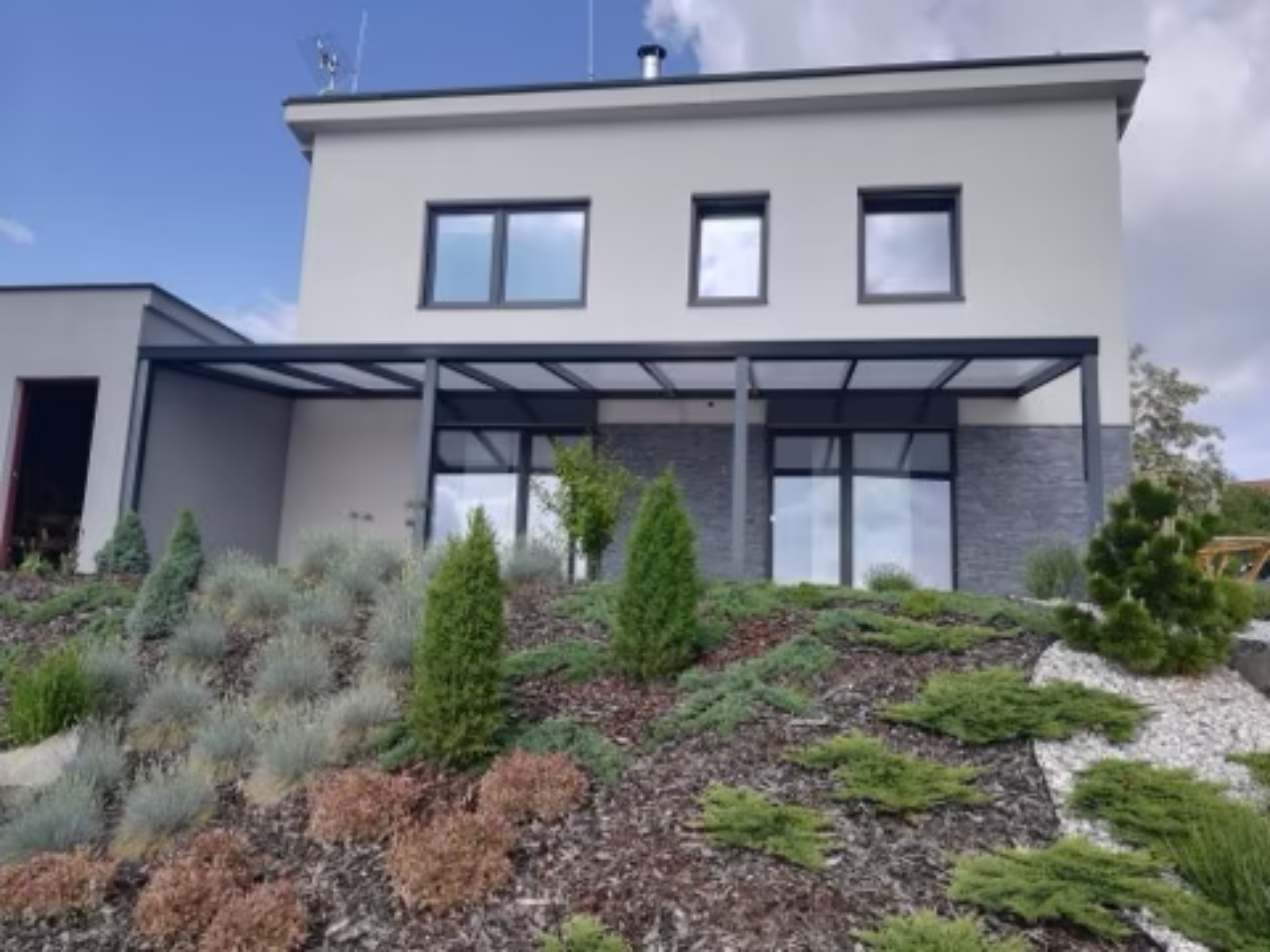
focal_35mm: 26
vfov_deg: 53.1
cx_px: 635
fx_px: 954
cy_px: 476
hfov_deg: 67.3
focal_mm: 3.83
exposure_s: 1/719
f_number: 2.2
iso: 50
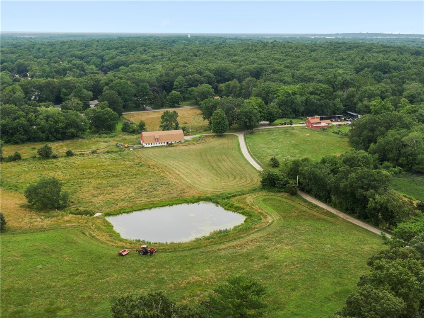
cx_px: 212
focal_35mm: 42
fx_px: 514
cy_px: 159
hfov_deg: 44.8
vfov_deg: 34.3
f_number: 3.5
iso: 100
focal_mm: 7.23
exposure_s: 1/100
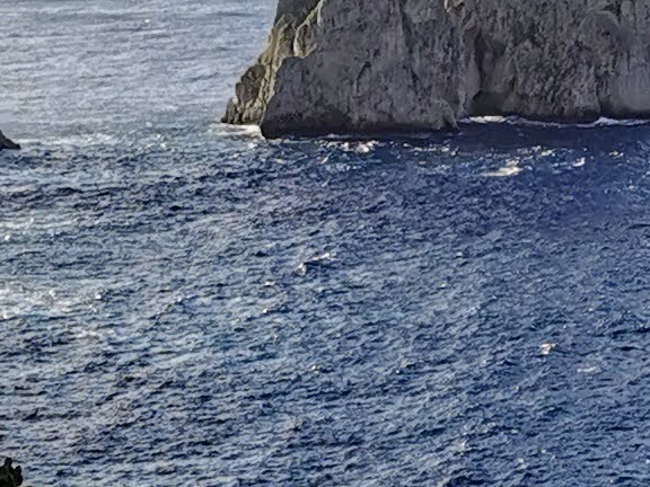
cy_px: -113
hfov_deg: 10.9
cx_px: 1135
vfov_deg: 8.6
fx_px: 3211
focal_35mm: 171
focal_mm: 5.56
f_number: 1.6
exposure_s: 1/3344
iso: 50
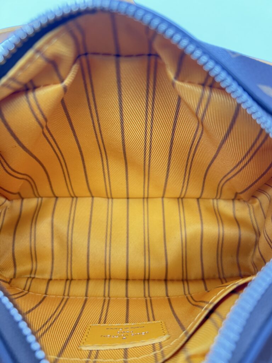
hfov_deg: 53.1
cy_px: 182
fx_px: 272
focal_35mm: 26
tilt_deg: -72.1
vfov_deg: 67.3
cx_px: 136
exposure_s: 1/50
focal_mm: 5.7
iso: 100
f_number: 1.5
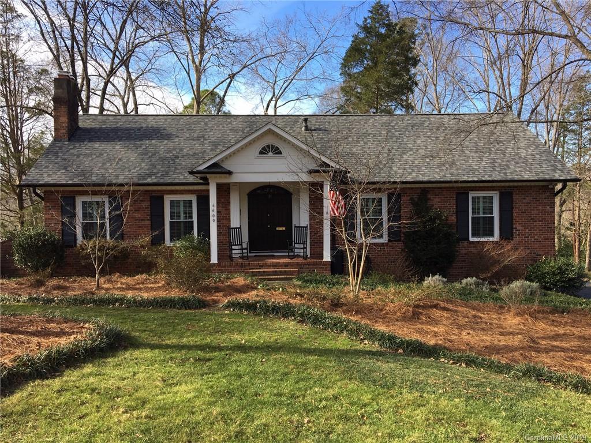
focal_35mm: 29
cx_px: 296
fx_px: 495
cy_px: 222
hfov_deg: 61.7
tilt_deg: -0.1
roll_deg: -1.2
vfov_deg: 48.2
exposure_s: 1/481
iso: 25
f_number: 2.2
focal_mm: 4.15
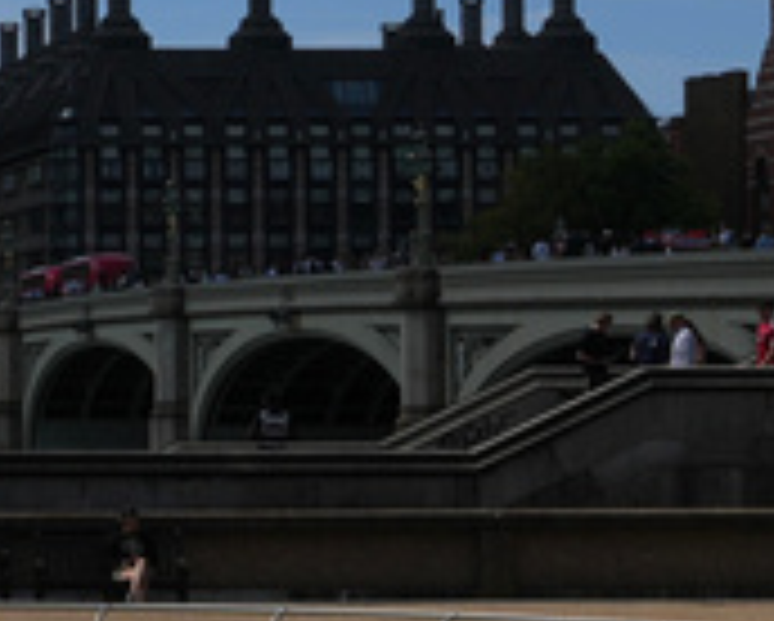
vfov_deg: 8.9
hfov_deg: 10.6
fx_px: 3967
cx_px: -500
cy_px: 176
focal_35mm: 173
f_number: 10
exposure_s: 1/800
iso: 100
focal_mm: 31
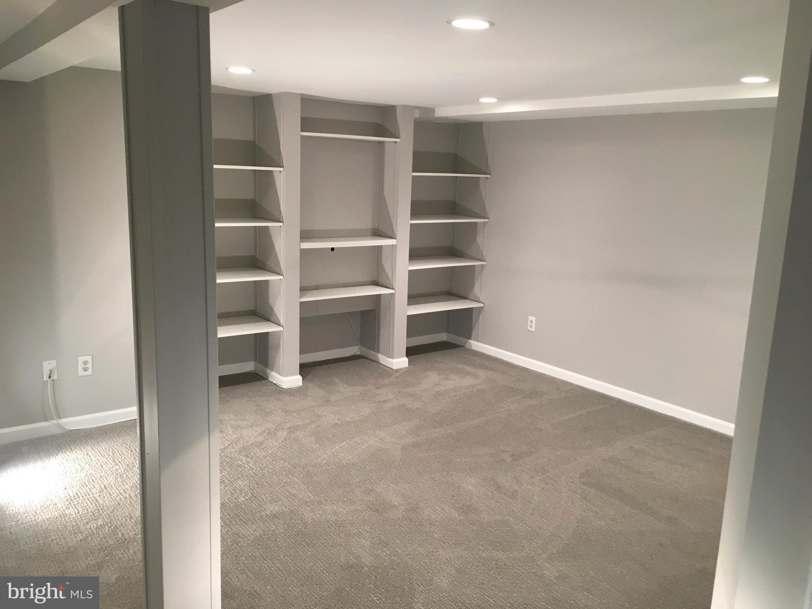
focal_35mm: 29
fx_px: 680
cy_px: 304
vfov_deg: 48.2
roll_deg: -1.9
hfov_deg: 61.7
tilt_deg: -11.1
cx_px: 406
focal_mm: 4.15
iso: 80
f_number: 2.2
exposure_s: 1/30
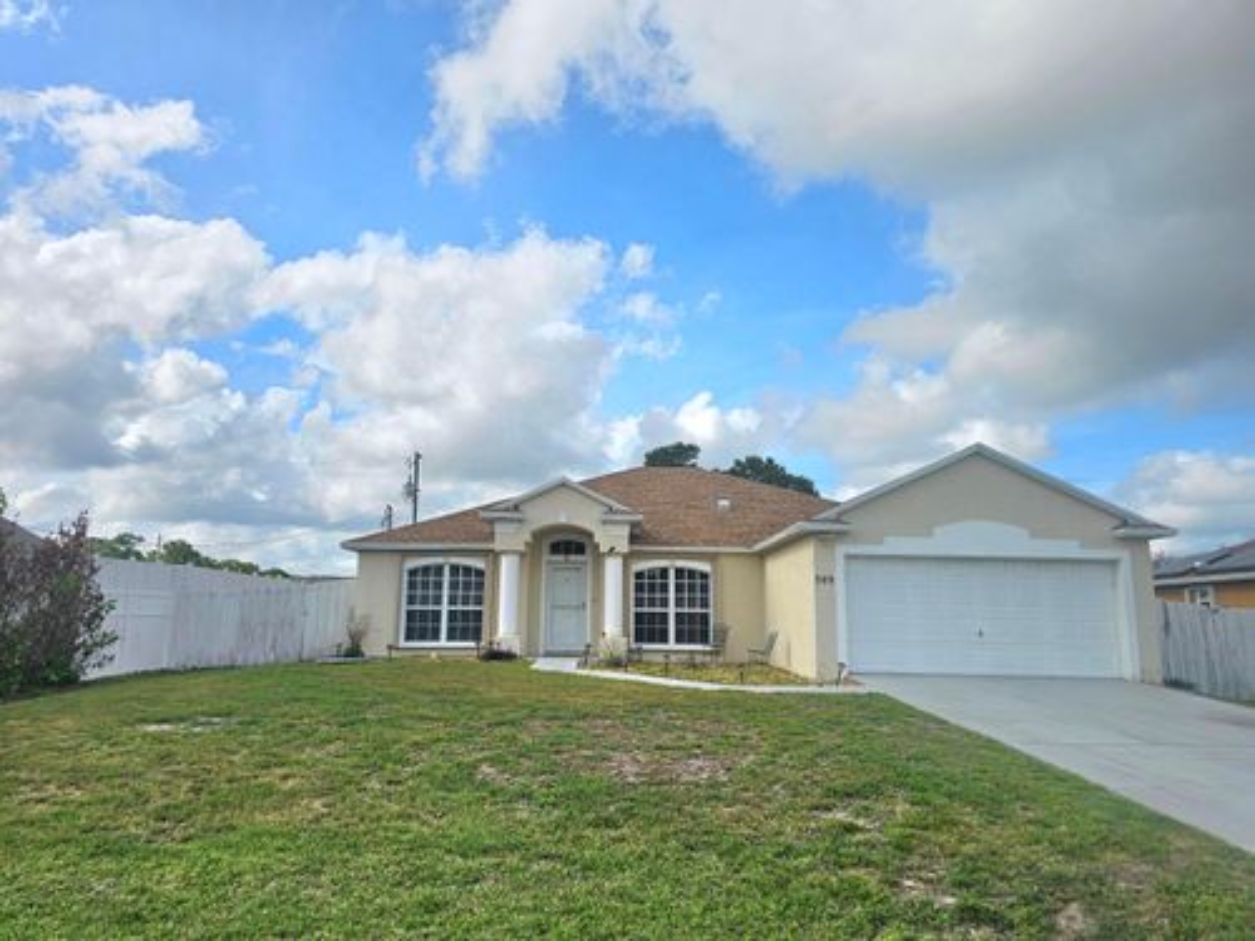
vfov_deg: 58.9
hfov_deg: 73.9
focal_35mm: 23
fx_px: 834
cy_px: 470
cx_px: 628
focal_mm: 6.3
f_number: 1.7
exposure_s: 1/2000
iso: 10
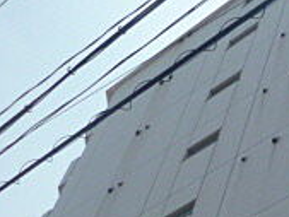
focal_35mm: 91
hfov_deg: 19.1
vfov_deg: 16.1
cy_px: 186
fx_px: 760
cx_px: 422
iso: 100
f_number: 9
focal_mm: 4.3
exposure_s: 1/200
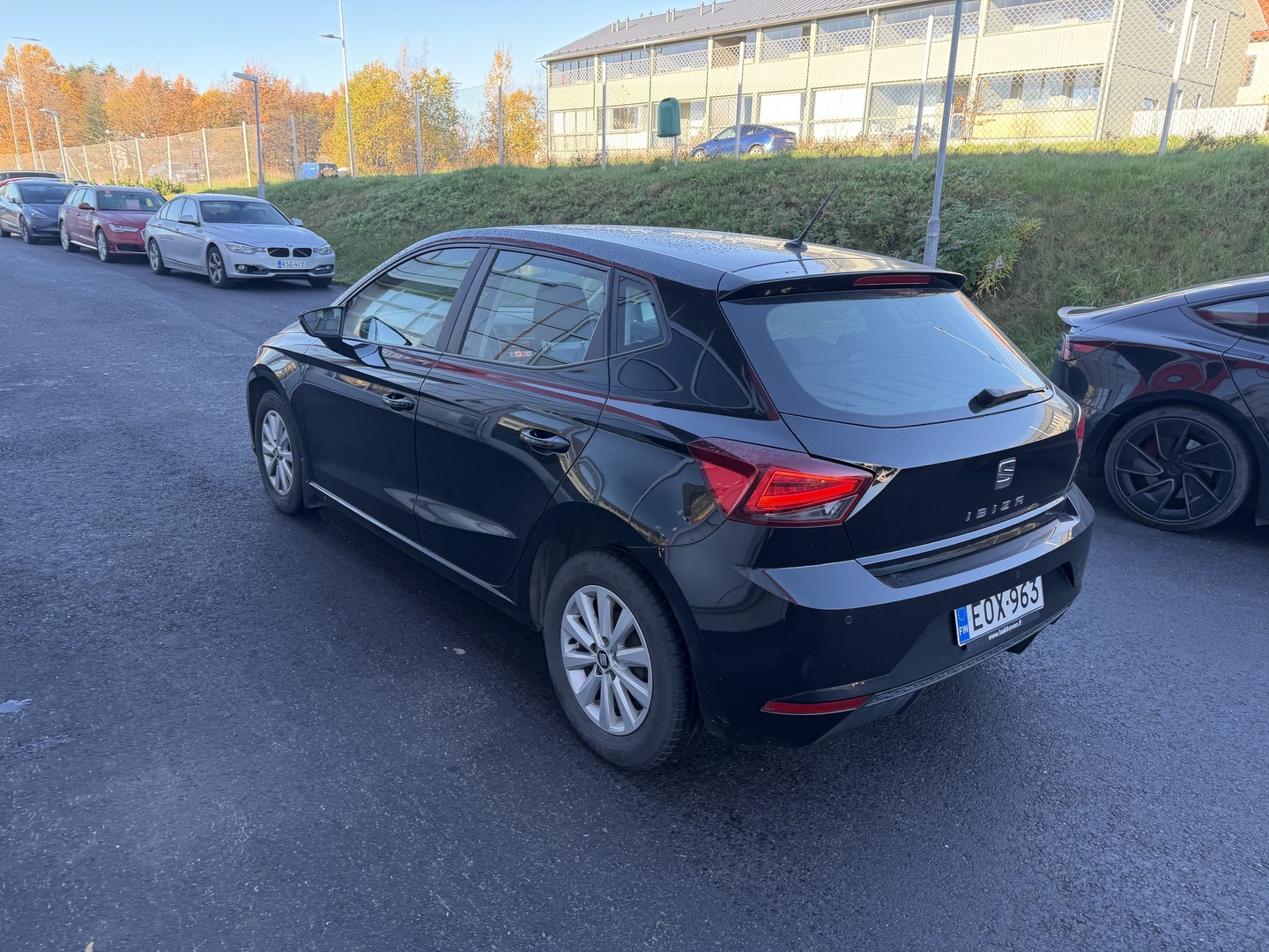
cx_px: 634
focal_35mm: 24
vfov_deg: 56.8
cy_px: 476
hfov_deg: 71.6
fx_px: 880
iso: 64
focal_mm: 6.76
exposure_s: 1/194
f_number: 1.78
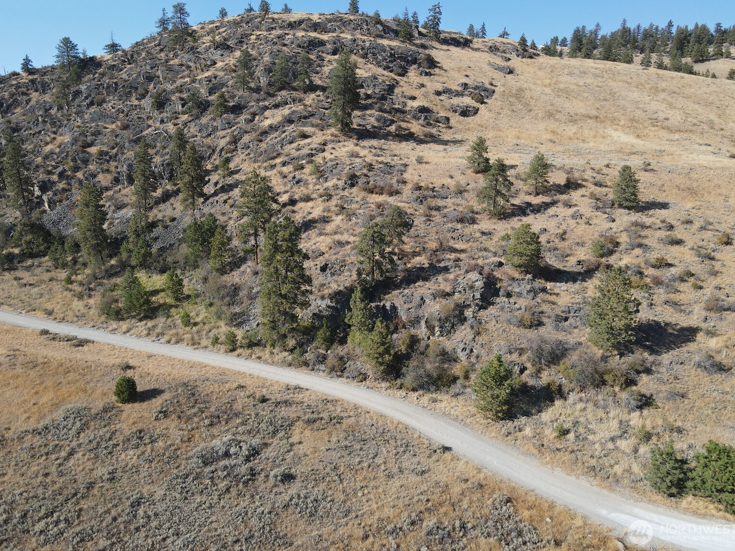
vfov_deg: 54.9
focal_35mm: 25
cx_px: 369
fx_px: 531
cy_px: 264
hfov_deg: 69.4
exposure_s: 1/500
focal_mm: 4.5
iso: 100
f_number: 2.8
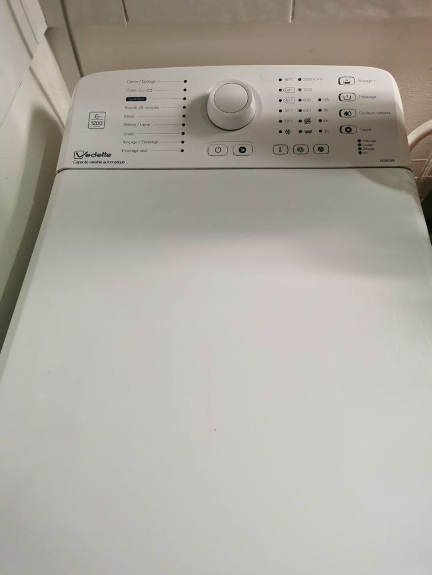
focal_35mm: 27
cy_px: 288
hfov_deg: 51.4
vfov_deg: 65.3
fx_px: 449
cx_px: 216
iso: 125
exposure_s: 1/50
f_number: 1.8
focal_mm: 5.58
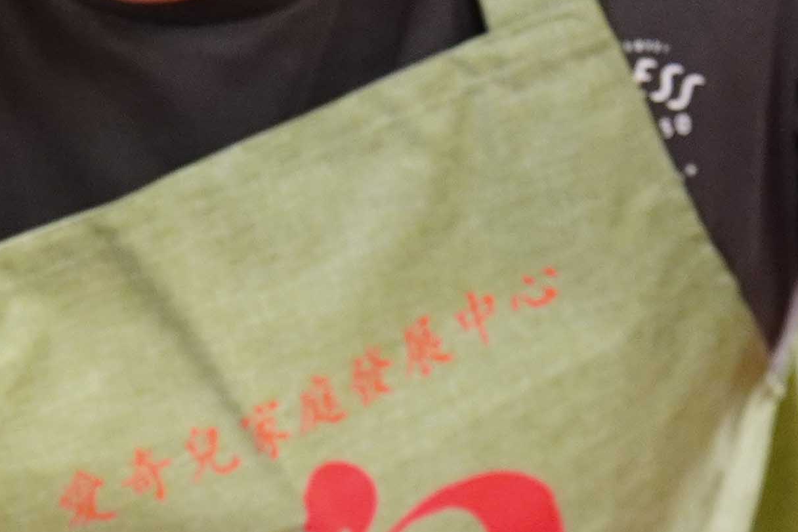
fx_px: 6727
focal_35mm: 303
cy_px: 899
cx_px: -31
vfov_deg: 4.5
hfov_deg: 6.8
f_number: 2.8
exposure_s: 1/80
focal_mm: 41
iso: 800
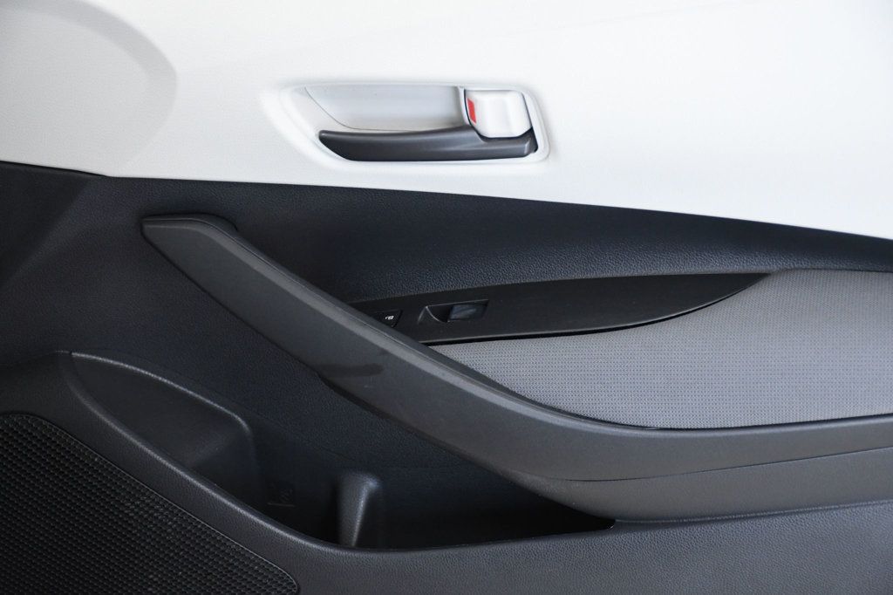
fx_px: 2083
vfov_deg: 16.3
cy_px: 298
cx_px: 446
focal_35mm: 84
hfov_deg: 24.2
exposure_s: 1/200
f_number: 4.8
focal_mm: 56
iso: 2500
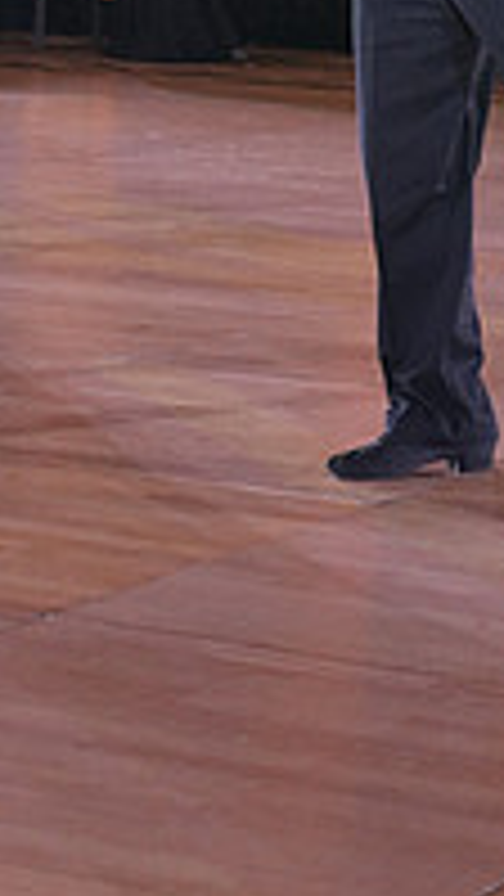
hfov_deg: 7.9
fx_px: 3633
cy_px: -207
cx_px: 110
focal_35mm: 153
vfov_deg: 13.6
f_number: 4
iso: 1600
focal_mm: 50
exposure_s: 1/400
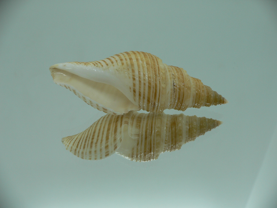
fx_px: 280
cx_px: 138
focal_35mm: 35
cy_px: 104
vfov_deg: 40.7
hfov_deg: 52.6
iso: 80
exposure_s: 1/60
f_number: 2.8
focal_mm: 4.6
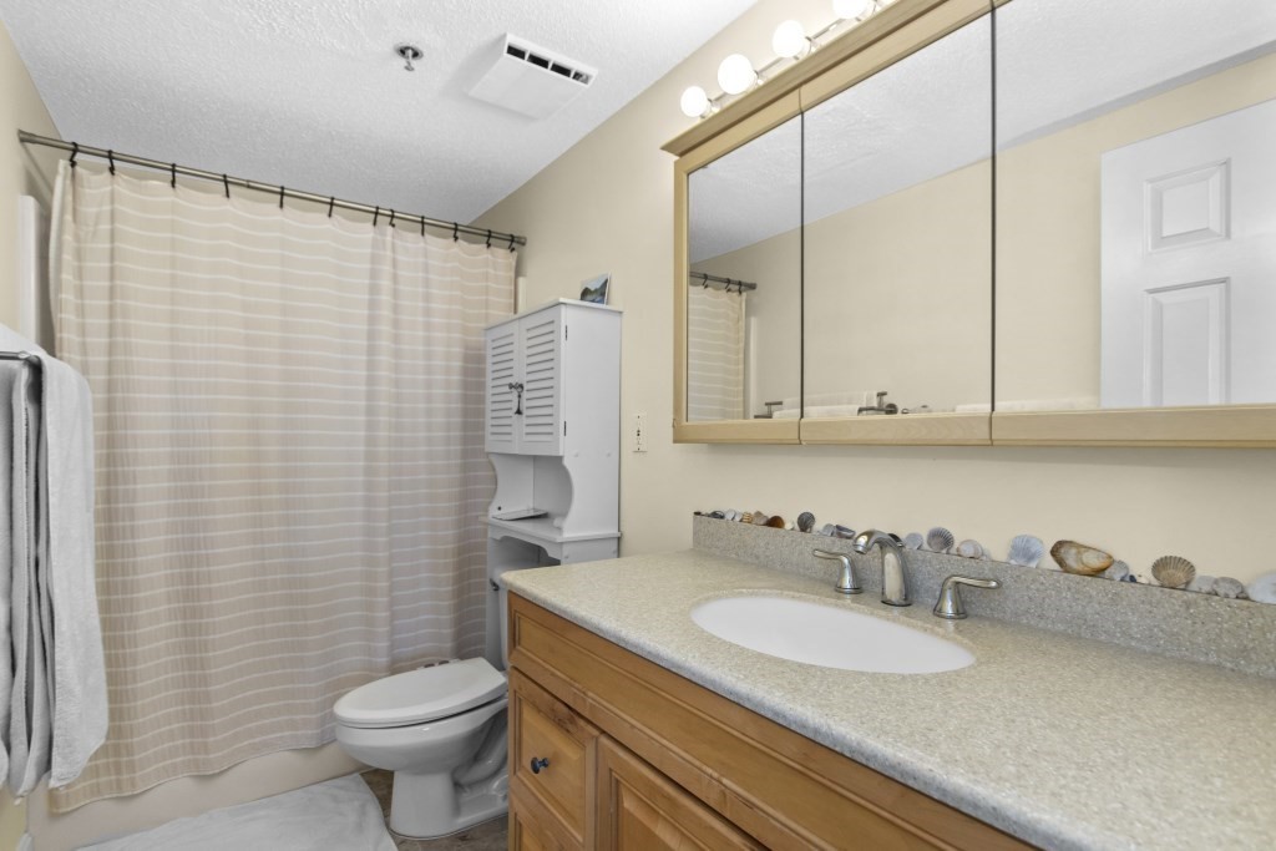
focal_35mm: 17
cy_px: 426
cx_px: 638
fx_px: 603
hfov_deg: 93.3
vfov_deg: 70.5
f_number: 4.5
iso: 320
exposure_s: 1/80
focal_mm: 11.5
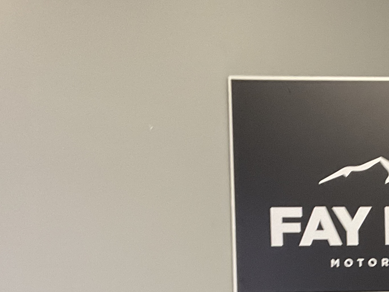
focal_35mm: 86
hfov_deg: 21.3
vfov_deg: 16.4
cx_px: 457
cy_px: 358
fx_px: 966
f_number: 1.8
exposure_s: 1/60
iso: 160
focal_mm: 3
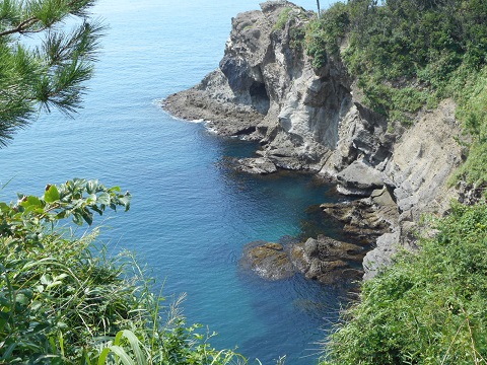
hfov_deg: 37.5
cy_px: 182
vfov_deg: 28.6
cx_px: 244
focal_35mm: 51
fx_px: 718
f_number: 4.9
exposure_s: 1/200
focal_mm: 9.1
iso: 80
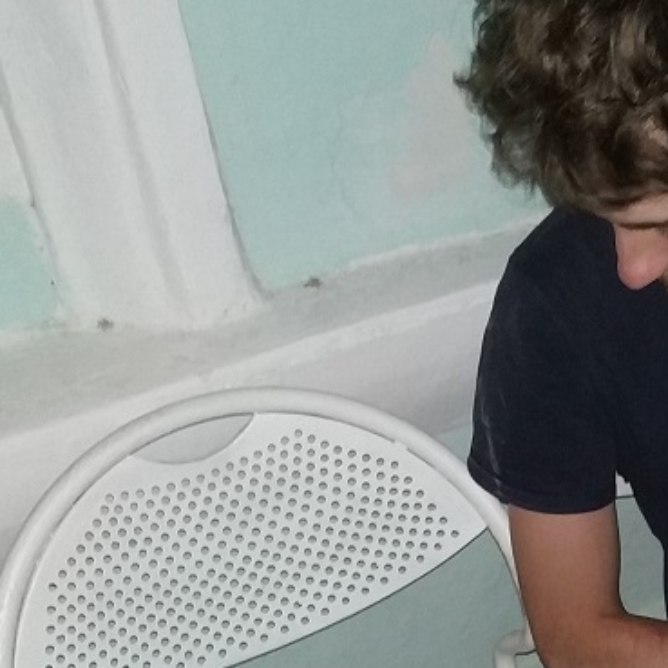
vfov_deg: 24.2
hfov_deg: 23.7
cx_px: 706
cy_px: 612
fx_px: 1506
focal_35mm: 69
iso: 640
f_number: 1.9
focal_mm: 3.94
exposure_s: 1/20
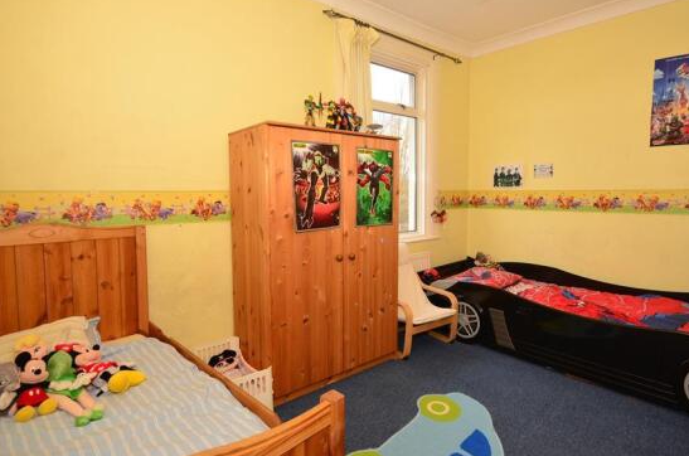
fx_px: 344
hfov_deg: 90.1
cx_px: 363
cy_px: 205
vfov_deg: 67.0
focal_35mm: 18
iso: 640
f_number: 7.1
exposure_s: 1/160
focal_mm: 10
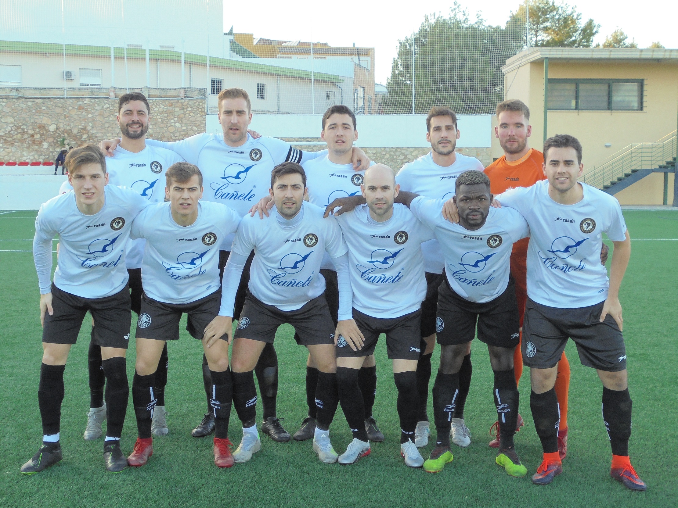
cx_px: 339
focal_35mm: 49
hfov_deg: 38.9
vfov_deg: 29.7
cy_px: 254
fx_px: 960
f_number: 4.8
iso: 100
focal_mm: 8.9
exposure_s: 1/60
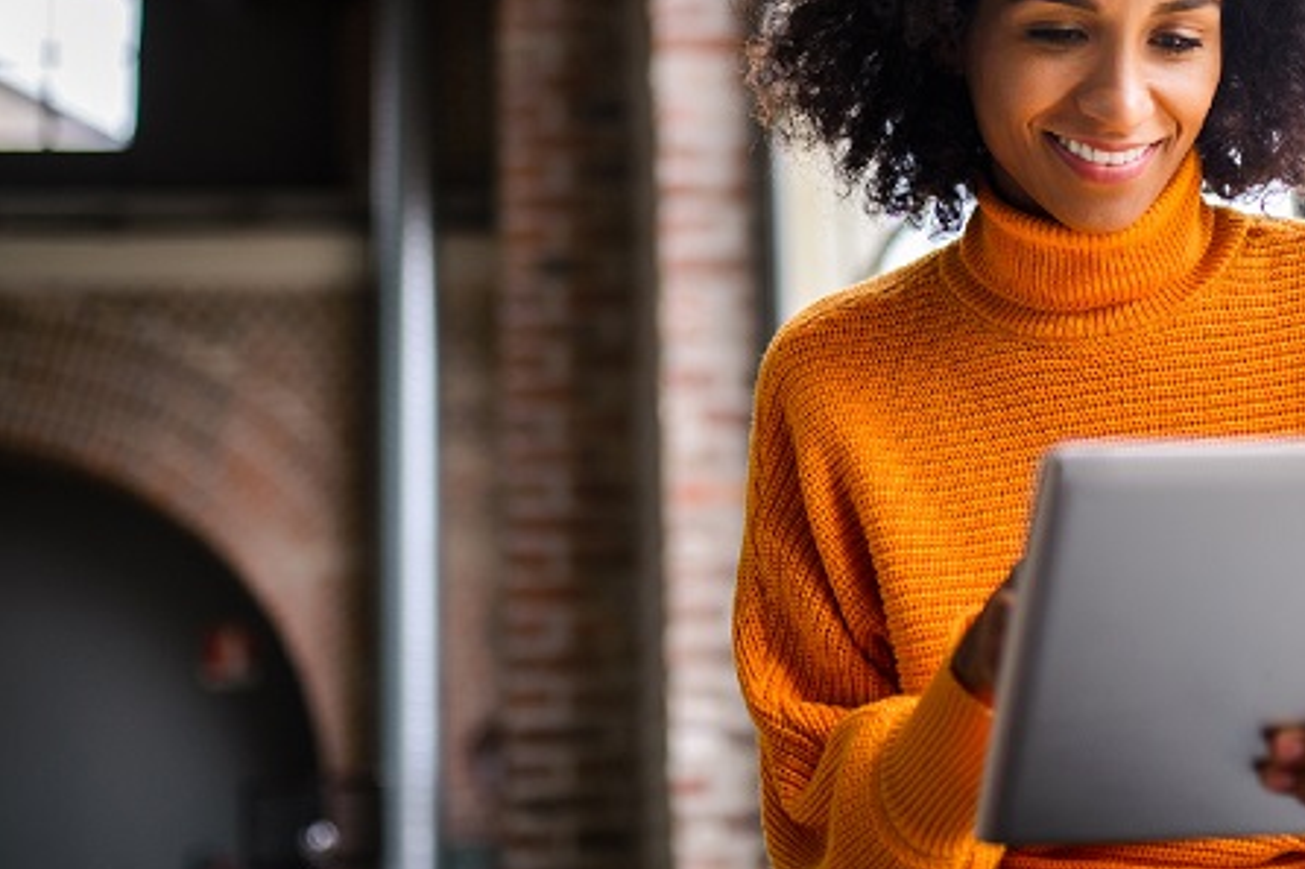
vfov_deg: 22.9
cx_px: 812
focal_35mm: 59
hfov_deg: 33.8
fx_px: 2138
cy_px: 291
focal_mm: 35
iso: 80
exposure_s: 1/320
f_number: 1.4
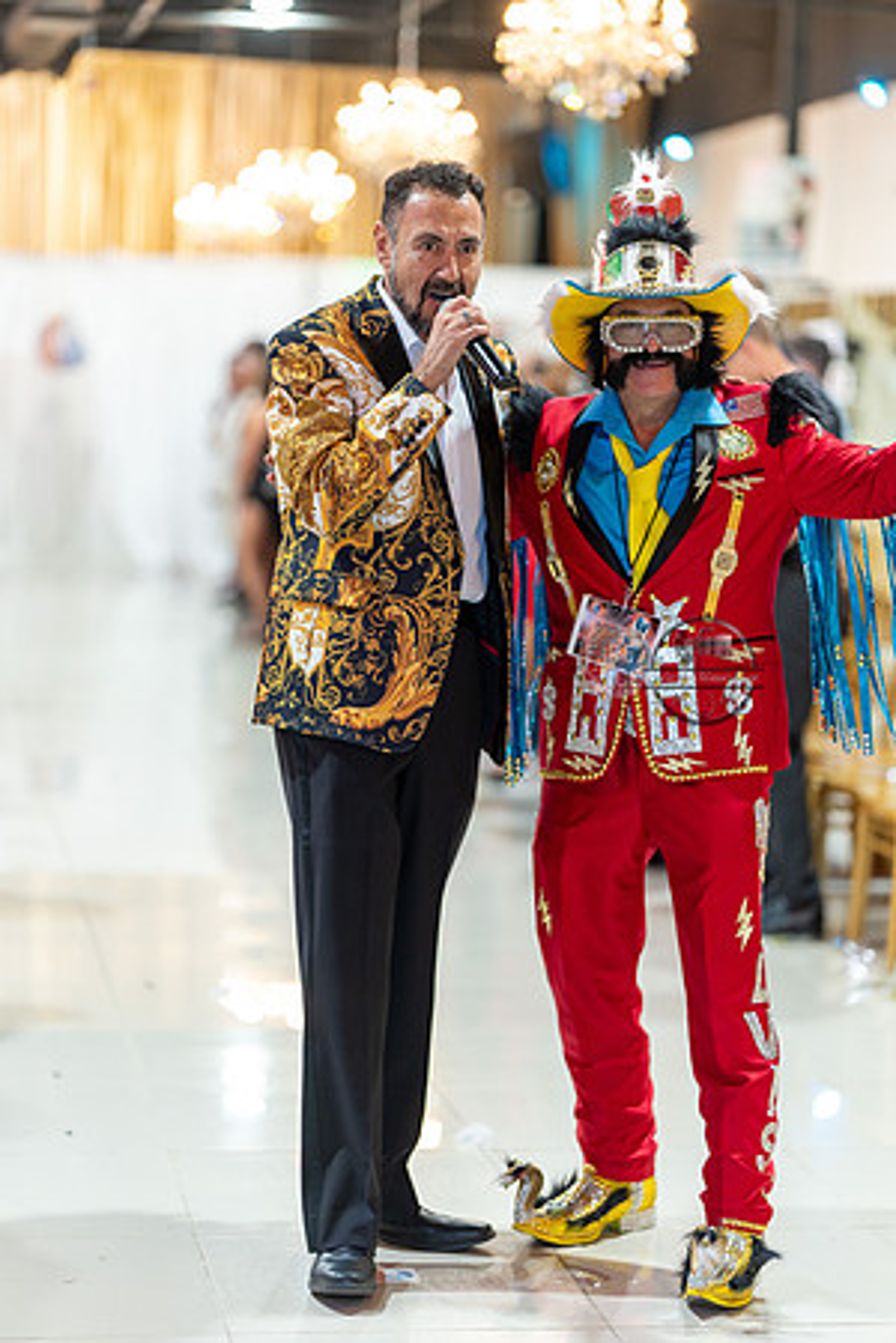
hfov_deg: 16.1
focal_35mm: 85
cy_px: 672
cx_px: 448
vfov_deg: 23.9
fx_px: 3173
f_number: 1.4
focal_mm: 85
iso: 400
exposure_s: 1/160
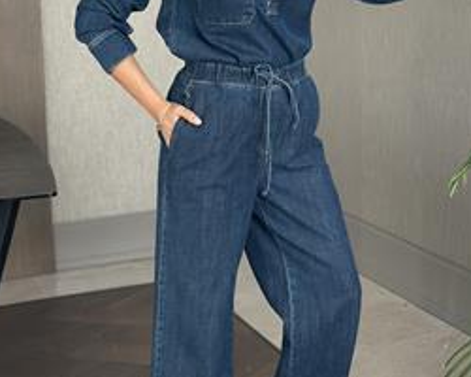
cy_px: 173
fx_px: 1324
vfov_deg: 16.2
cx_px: 252
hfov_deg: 20.2
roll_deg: +3.8
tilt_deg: -20.2
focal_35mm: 95
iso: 125
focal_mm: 6.86
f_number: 1.78
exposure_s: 1/60
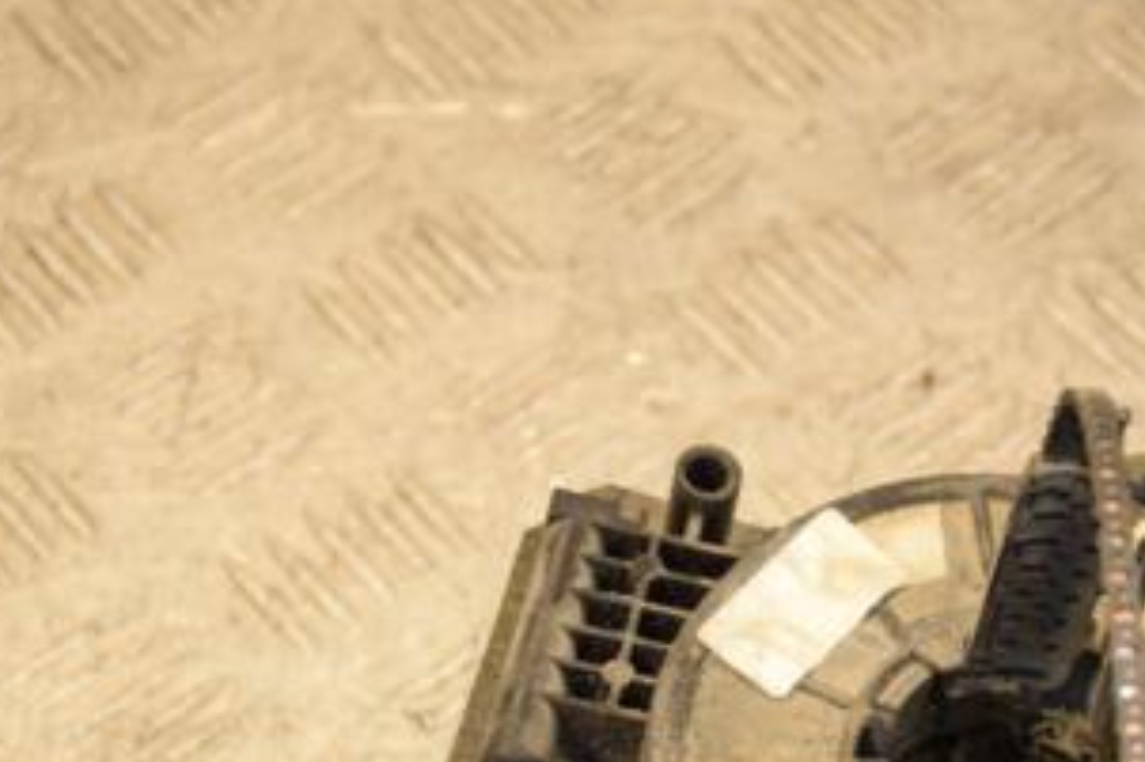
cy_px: 709
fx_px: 4736
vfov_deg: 9.2
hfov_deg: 13.7
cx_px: 899
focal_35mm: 149
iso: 800
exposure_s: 1/160
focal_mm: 50
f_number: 5
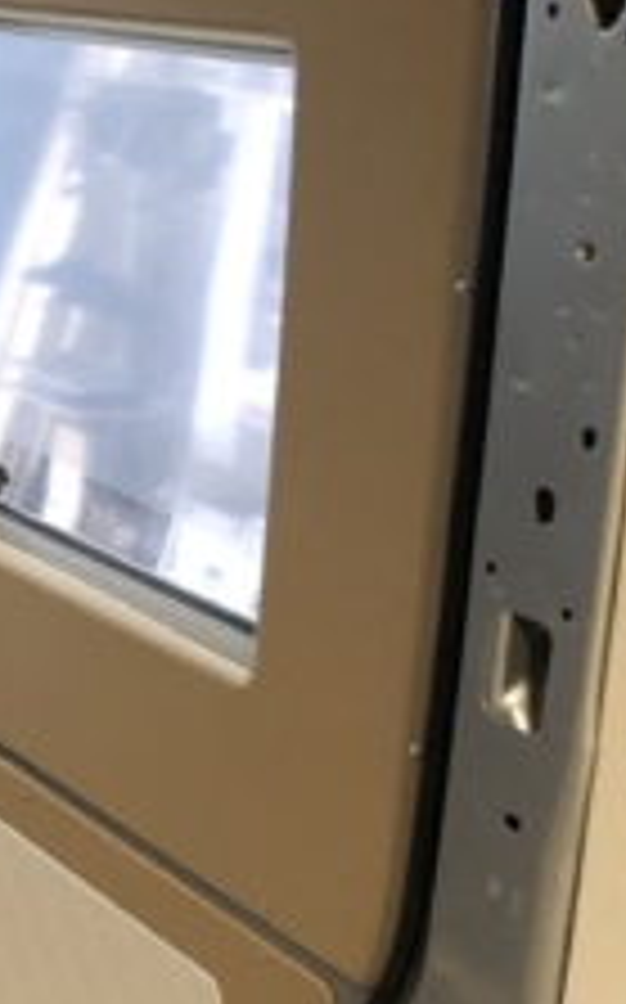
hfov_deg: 18.1
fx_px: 1942
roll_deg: -4.1
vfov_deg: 29.0
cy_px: 561
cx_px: 86
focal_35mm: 71
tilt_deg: -16.1
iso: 80
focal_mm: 4
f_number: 1.8
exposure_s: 1/7
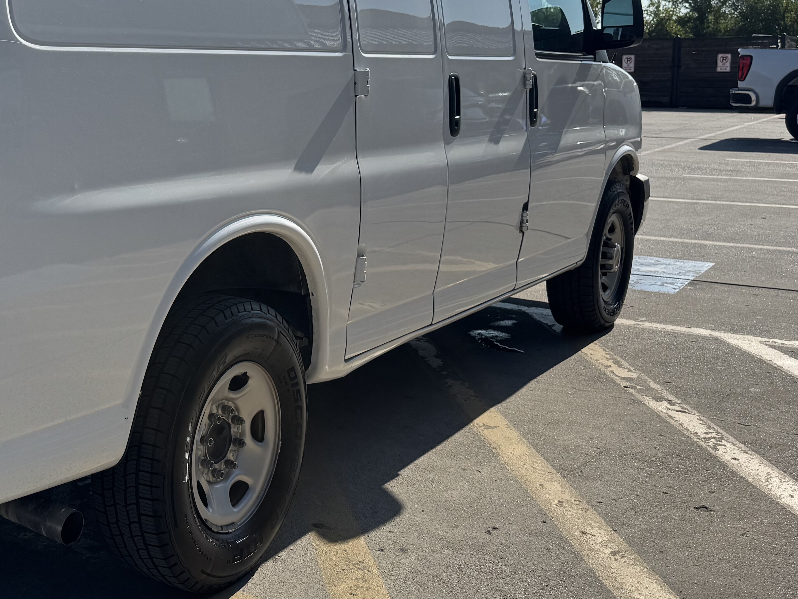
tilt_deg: -6.8
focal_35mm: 48
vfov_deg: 30.1
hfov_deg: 37.5
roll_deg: +0.3
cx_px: 108
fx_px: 1107
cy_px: 209
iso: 80
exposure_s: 1/5814
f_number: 1.78
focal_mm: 6.76
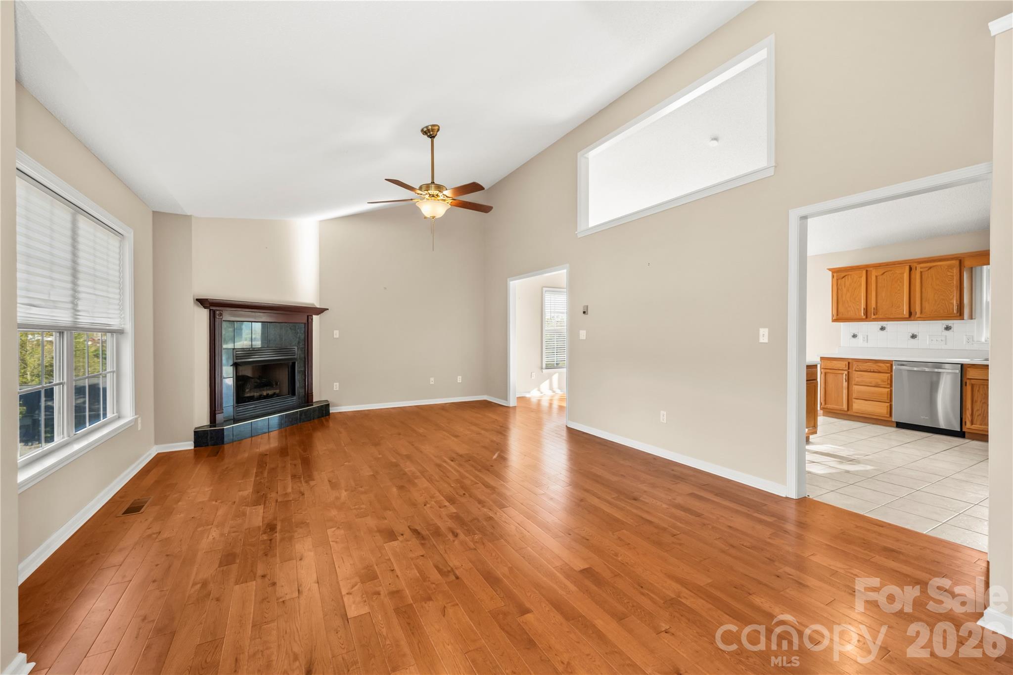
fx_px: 408
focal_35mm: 14
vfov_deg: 79.2
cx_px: 506
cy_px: 338
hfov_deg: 102.3
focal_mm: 14.5
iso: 500
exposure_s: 1/13
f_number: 7.1
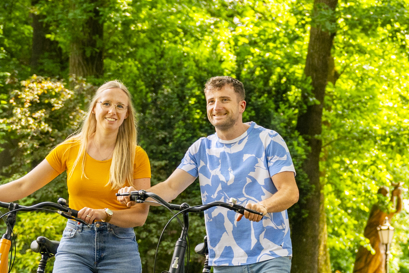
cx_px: 504
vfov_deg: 8.3
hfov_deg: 12.1
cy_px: 43
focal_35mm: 165
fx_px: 1875
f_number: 2.8
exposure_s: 1/500
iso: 220
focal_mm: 39
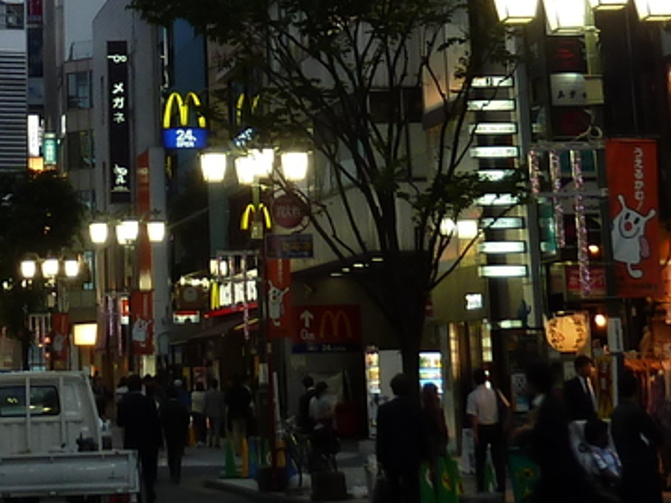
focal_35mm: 111
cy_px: -242
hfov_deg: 17.4
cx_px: 21
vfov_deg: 12.7
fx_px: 2152
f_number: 3.3
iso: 80
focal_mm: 4.1
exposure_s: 1/30
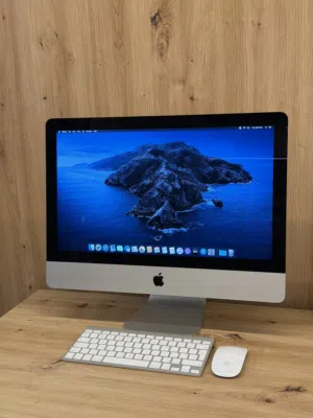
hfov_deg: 30.3
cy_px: 209
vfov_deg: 39.7
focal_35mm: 48
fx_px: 579
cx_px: 156
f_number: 1.78
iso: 64
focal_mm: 6.76
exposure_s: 1/50
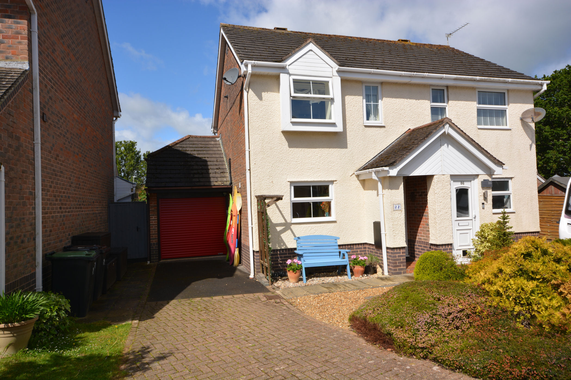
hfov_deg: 73.7
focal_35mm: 24
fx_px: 381
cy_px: 190
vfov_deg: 53.1
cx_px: 286
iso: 100
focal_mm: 16
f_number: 13
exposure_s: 1/200
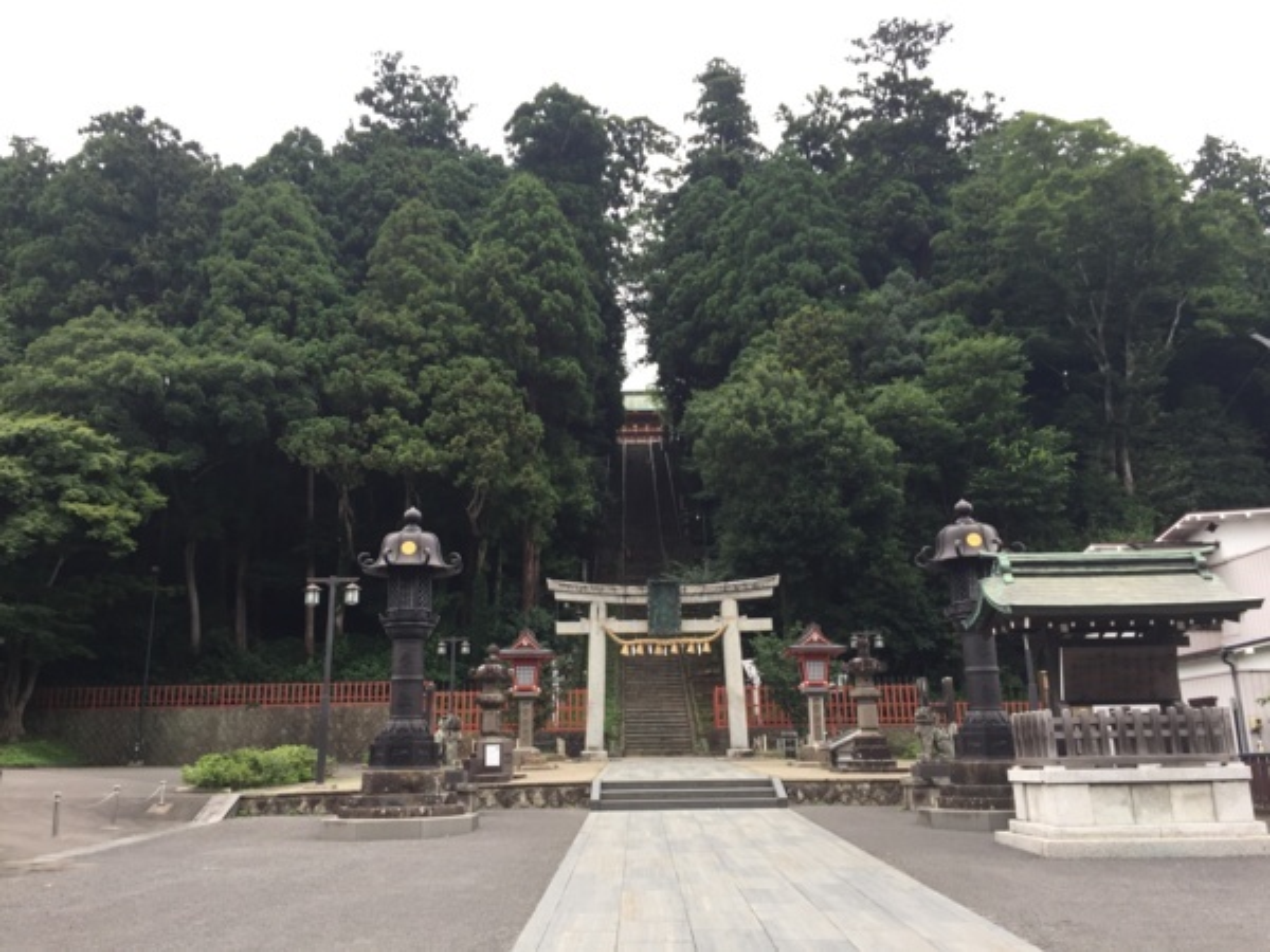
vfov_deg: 48.2
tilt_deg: +13.3
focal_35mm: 29
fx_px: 1064
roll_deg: +0.5
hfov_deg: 61.7
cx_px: 635
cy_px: 476
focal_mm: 4.15
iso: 40
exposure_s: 1/120
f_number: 2.2
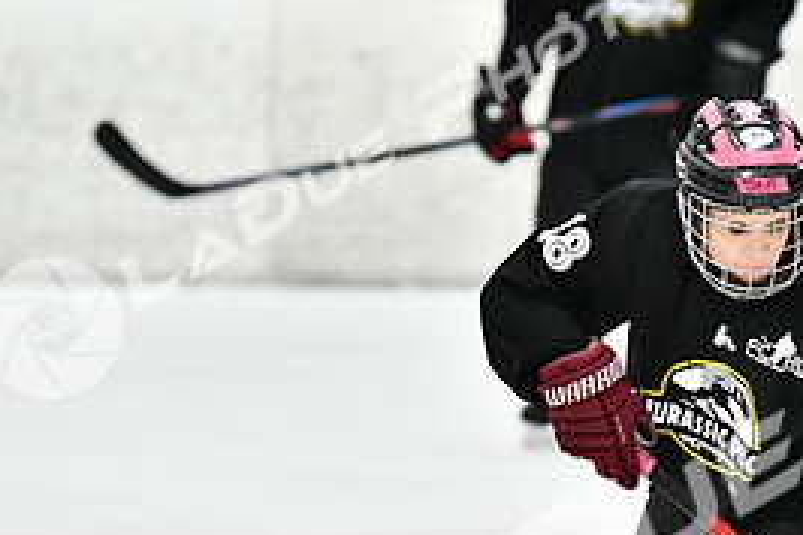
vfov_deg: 2.8
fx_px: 10945
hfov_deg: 4.2
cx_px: 679
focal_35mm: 491
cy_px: 485
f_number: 2.8
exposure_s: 1/1250
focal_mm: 150
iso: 5000
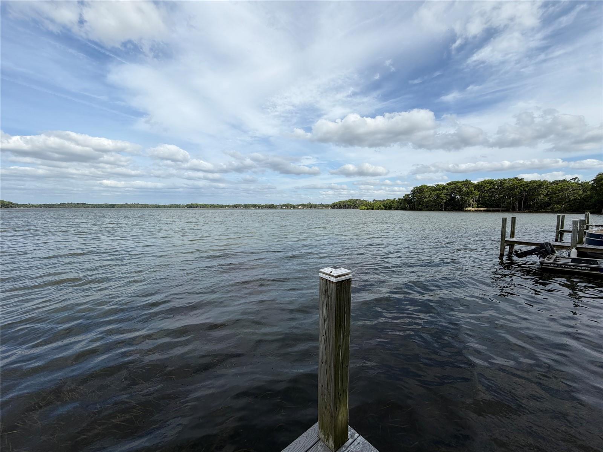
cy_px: 226
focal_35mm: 14
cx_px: 302
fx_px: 244
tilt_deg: -4.7
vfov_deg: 85.7
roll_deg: +0.3
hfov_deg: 102.1
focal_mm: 2.22
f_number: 2.2
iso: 20
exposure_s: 1/1050
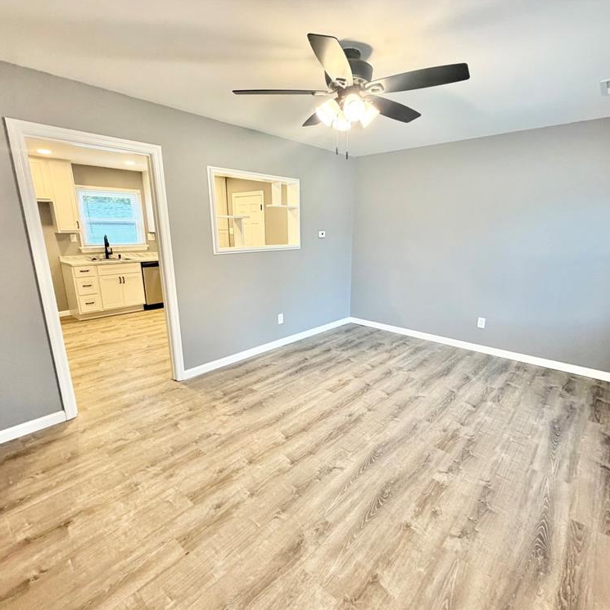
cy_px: 312
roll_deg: -0.6
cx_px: 325
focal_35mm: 17
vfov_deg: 84.0
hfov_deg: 83.9
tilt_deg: -13.9
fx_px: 339
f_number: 2.2
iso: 400
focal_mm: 2.22
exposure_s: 1/60
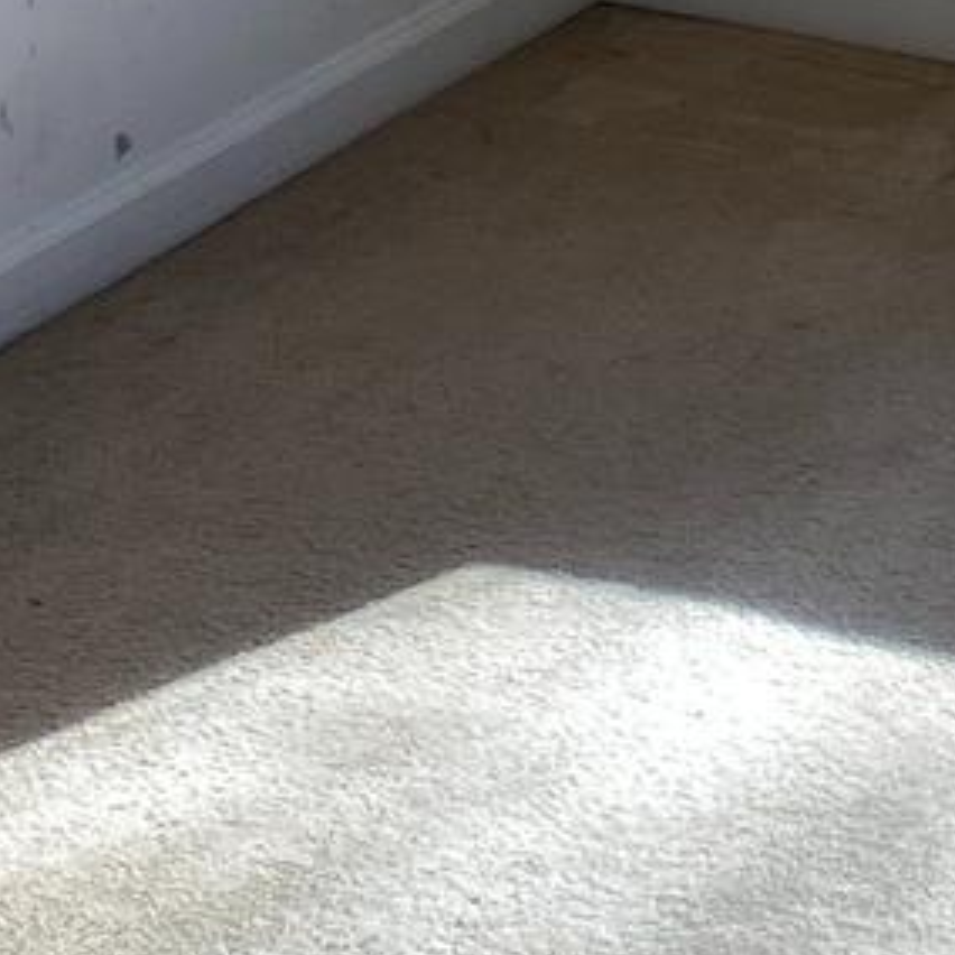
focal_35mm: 166
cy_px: -689
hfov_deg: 10.4
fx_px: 5181
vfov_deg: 10.0
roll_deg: -2.4
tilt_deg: -7.4
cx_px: 955
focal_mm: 4.25
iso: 32
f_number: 1.8
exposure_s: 1/159
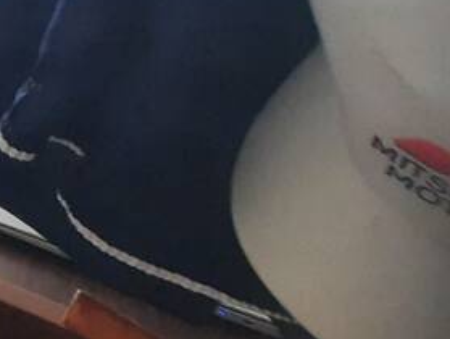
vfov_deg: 18.7
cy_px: -207
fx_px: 872
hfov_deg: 13.9
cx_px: -710
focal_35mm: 67
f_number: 2.2
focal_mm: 1.74
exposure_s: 1/40
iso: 100
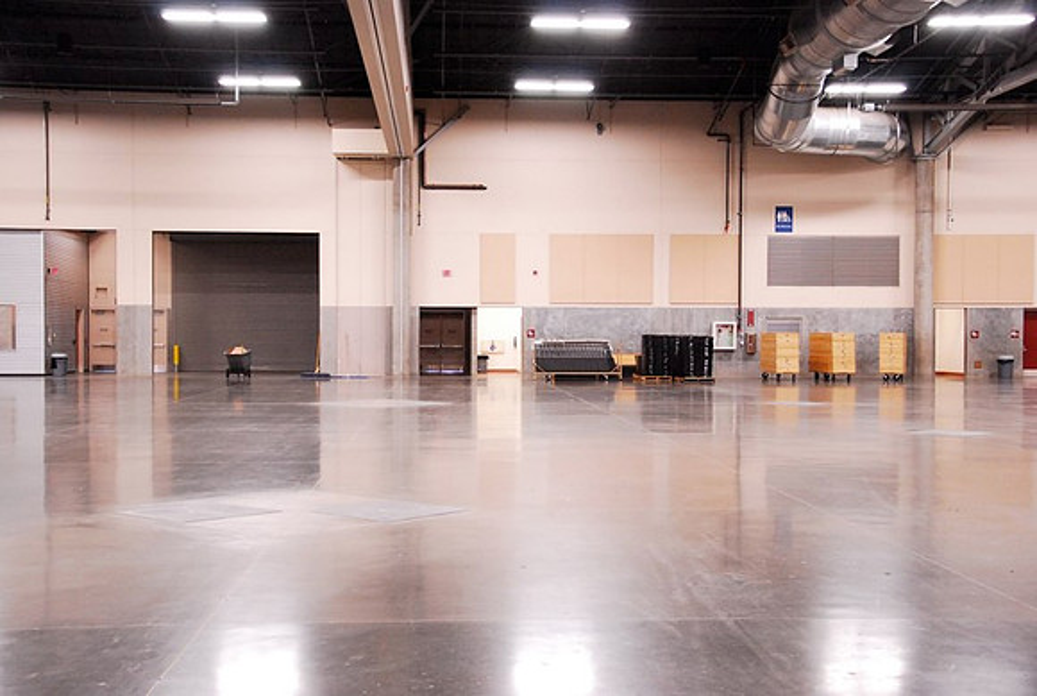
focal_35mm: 48
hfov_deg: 41.0
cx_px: 518
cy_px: 348
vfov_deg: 28.2
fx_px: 1385
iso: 800
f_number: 4.8
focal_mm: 32
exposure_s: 1/30
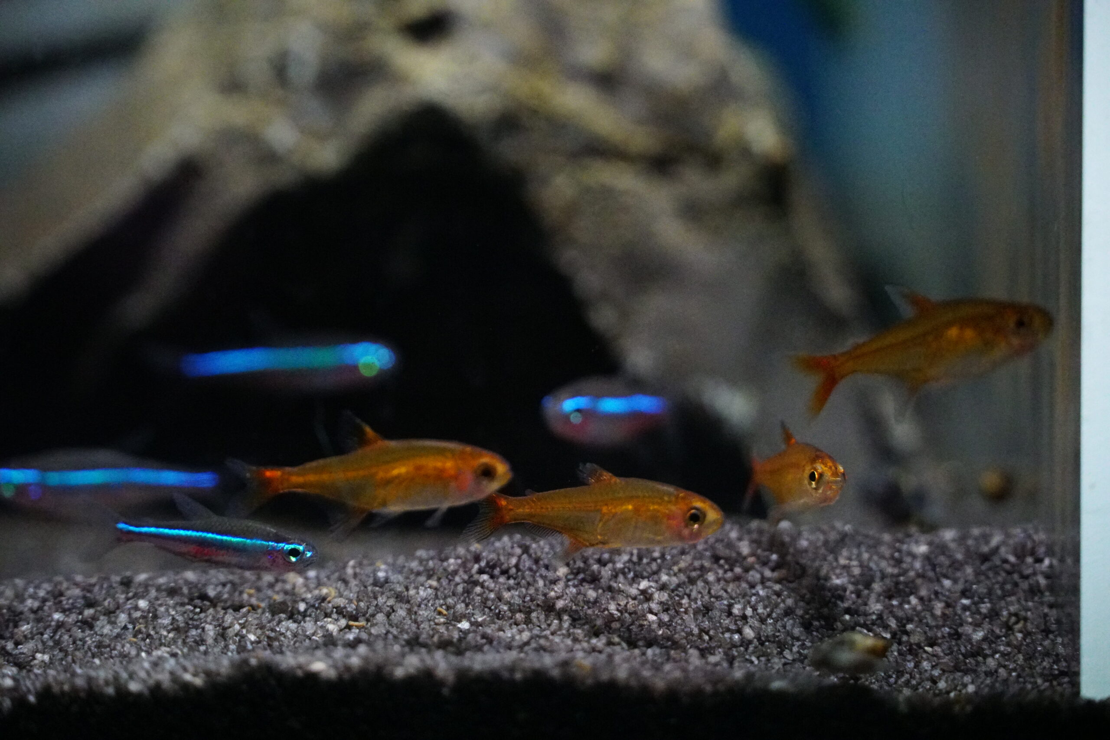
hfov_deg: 10.2
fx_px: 6244
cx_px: 555
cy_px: 370
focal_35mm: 202
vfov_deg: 6.8
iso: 10000
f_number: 5.6
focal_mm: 135
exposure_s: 1/350
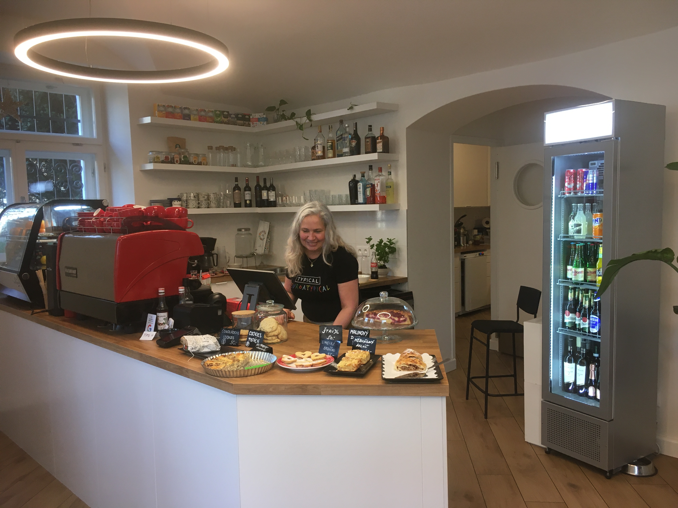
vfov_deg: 48.2
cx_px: 339
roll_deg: -0.5
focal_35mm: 29
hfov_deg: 61.7
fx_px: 568
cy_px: 254
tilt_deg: -7.6
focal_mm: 4.15
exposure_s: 1/33
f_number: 2.2
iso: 50
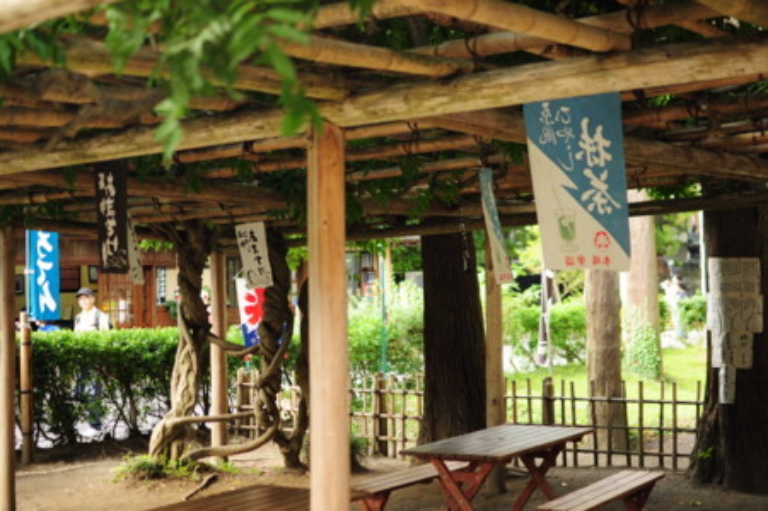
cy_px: 256
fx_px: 1119
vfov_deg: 25.7
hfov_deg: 37.9
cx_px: 384
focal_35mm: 52
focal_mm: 35
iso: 250
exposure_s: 1/250
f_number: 1.8
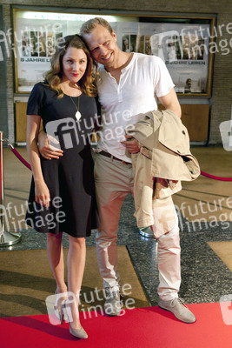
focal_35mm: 45
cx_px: 116
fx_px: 435
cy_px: 174
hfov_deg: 29.9
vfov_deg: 43.6
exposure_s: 1/100
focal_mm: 45
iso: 1600
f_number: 5
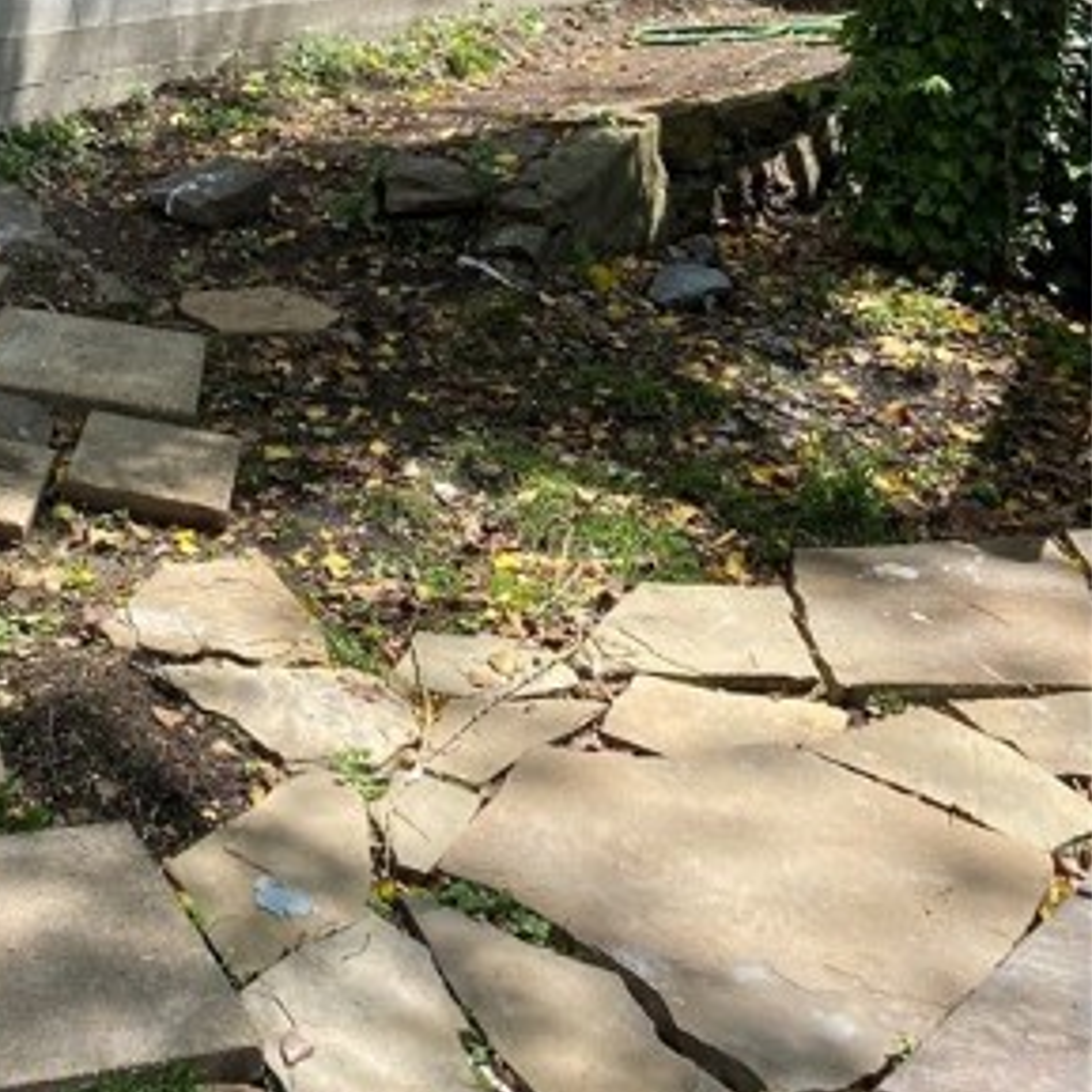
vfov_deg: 25.4
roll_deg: +0.6
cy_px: -208
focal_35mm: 61
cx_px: 8
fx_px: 2177
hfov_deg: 26.7
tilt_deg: +1.4
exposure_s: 1/1016
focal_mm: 4.25
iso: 32
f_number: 1.8
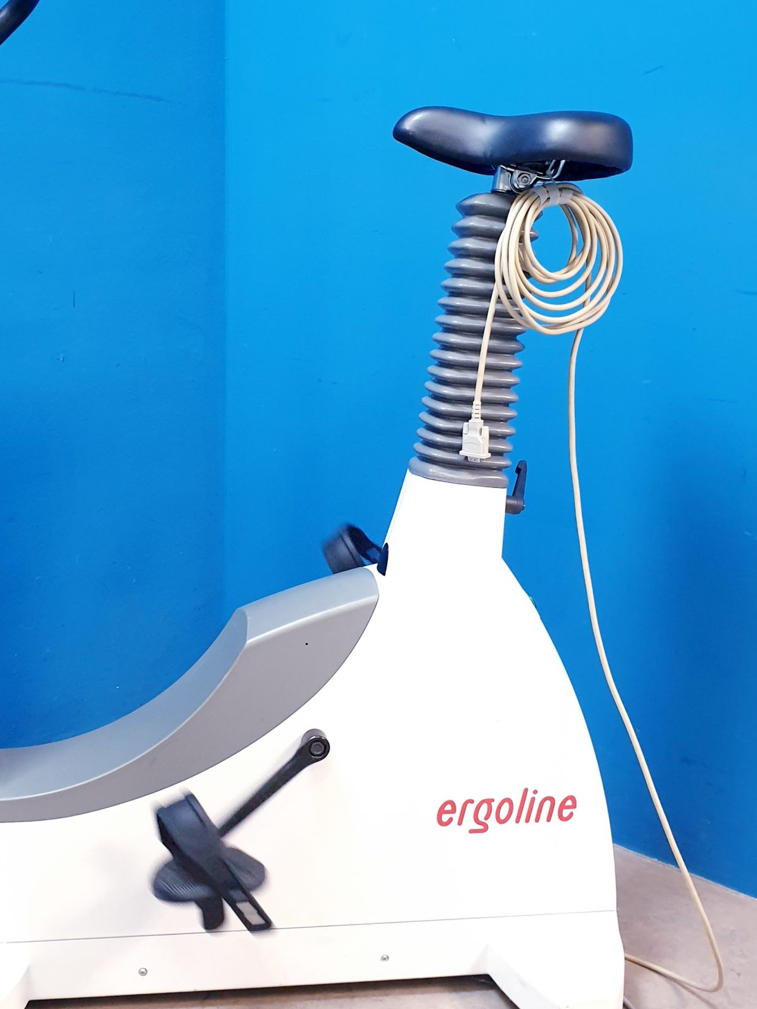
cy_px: 424
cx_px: 245
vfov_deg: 45.6
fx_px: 1195
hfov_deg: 34.8
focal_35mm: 41
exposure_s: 1/33
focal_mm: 4.3
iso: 320
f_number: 2.4
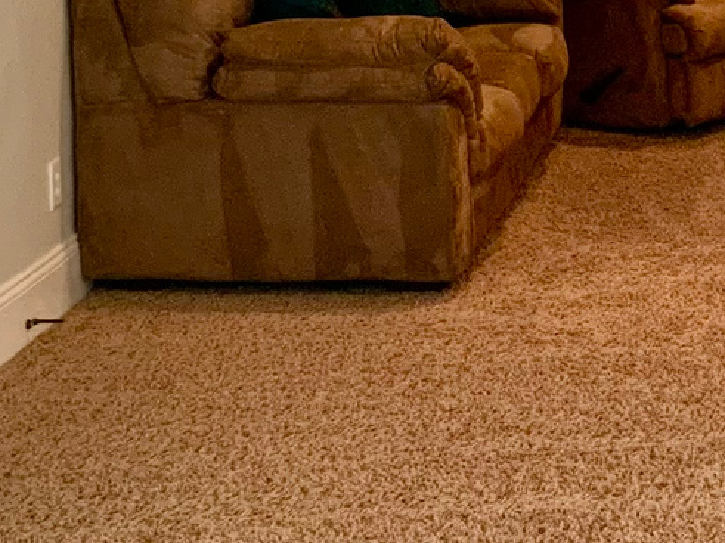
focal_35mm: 121
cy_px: -35
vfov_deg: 12.1
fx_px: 2534
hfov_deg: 15.8
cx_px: 831
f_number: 1.8
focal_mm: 3
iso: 200
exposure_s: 1/60
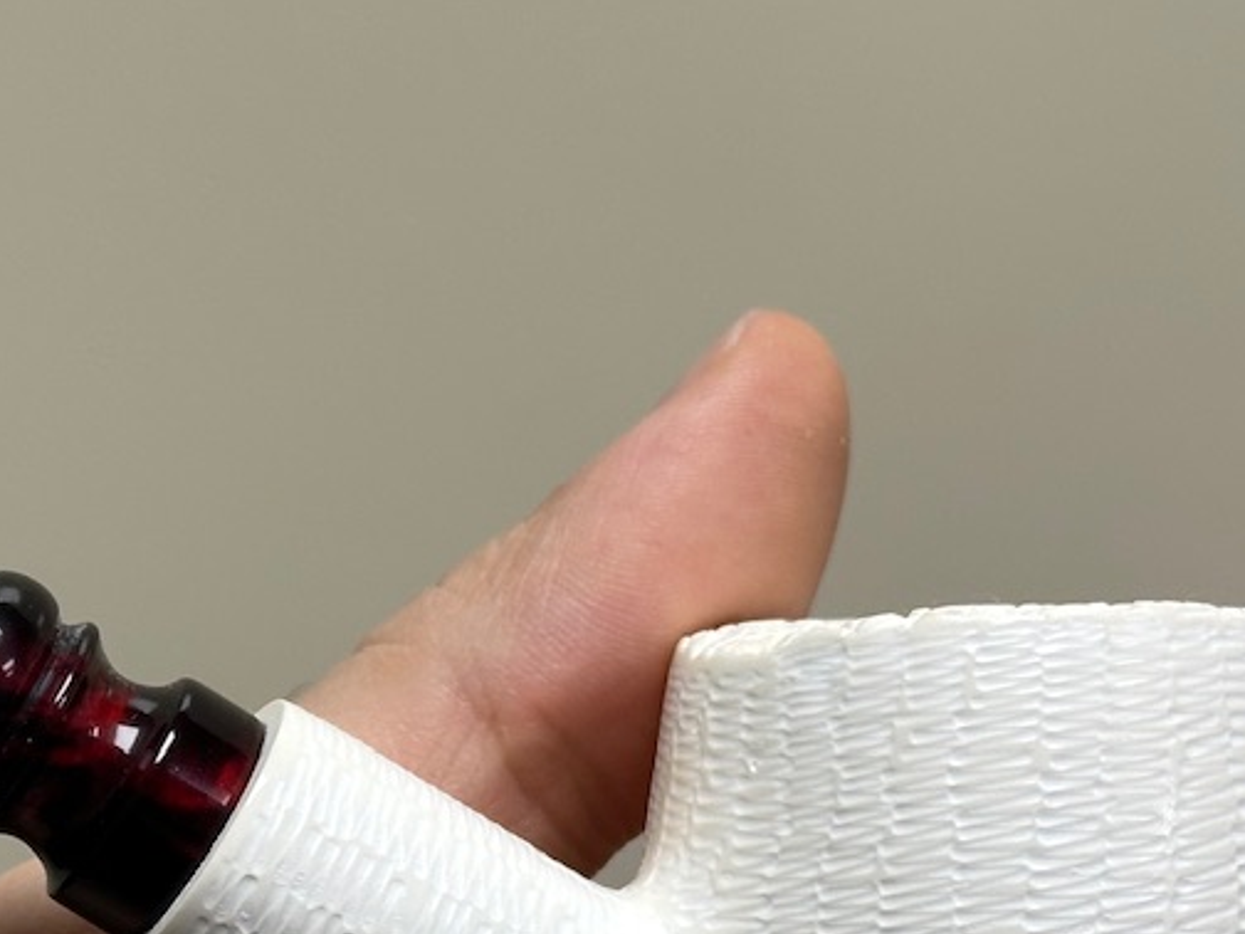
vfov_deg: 12.1
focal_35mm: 122
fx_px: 4388
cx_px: 185
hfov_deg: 16.0
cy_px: 741
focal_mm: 6.86
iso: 80
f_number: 1.78
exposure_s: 1/121
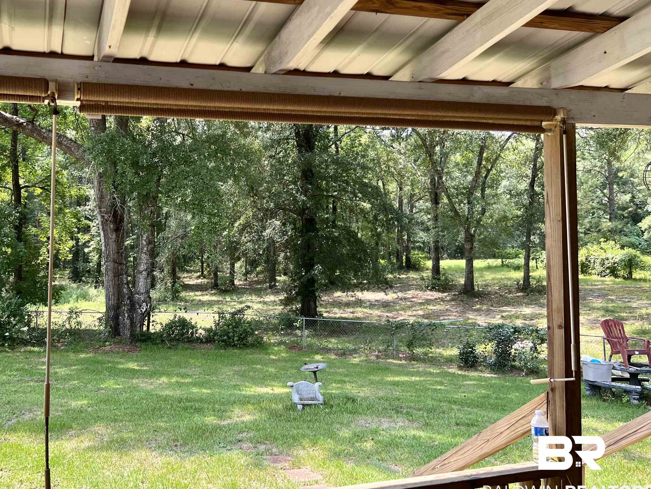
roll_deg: -0.4
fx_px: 658
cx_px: 243
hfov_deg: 52.0
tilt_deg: +1.6
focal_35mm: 35
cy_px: 202
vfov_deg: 40.6
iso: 50
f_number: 1.5
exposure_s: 1/395
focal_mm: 5.7
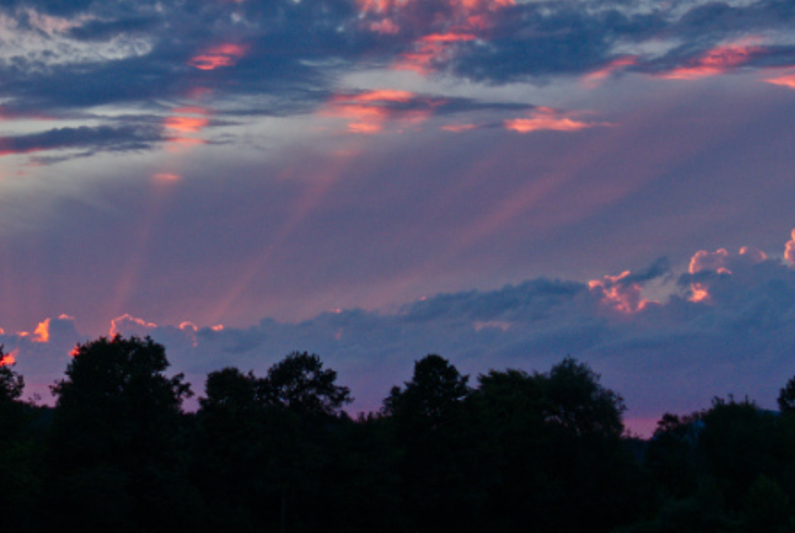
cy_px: 128
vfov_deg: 15.0
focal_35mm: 91
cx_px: 99
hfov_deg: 21.9
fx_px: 2012
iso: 125
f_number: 2.8
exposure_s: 1/200
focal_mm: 12.6
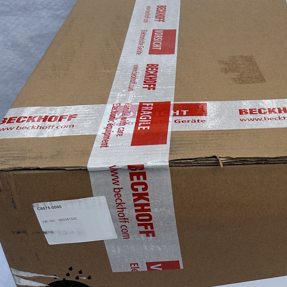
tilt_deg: -38.2
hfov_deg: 28.5
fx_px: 544
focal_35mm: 58
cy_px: 250
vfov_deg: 28.6
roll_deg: +0.5
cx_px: 254
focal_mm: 5.7
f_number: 1.5
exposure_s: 1/575
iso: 50
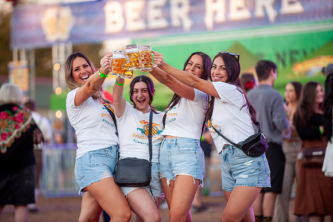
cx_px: 166
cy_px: 111
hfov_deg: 10.3
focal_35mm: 200
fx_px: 1849
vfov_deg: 6.9
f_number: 2.8
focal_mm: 200
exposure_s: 1/250
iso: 640
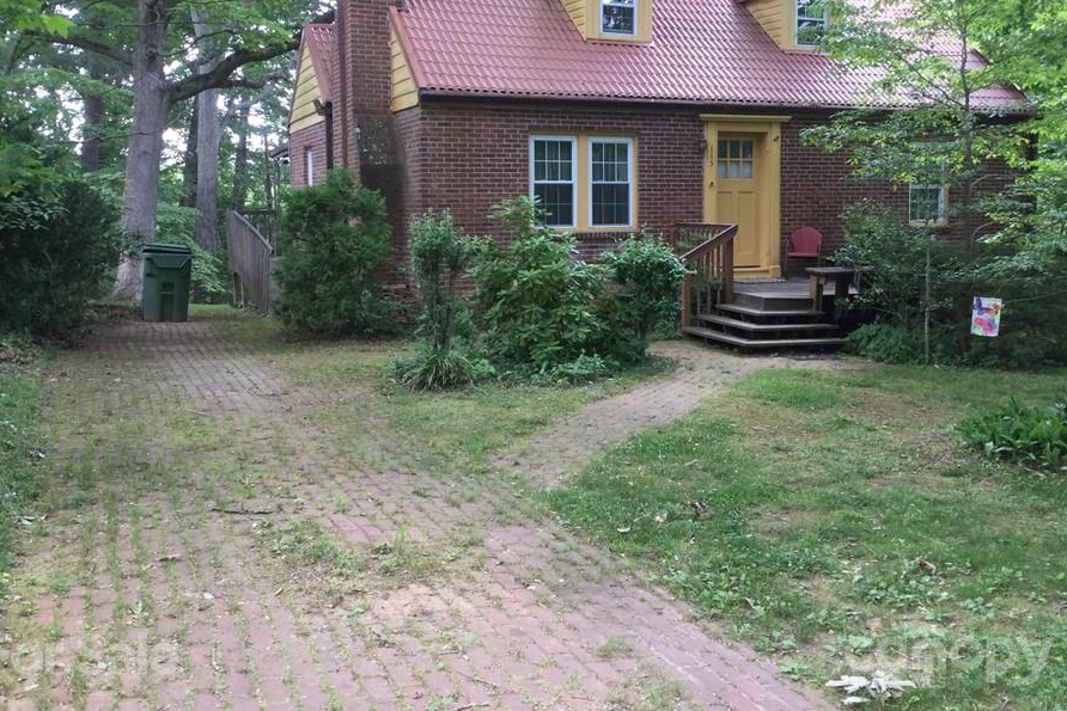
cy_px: 253
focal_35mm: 37
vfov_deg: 35.7
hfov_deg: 51.8
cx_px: 587
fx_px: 1097
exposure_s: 1/40
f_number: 2.4
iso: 32
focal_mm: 3.3
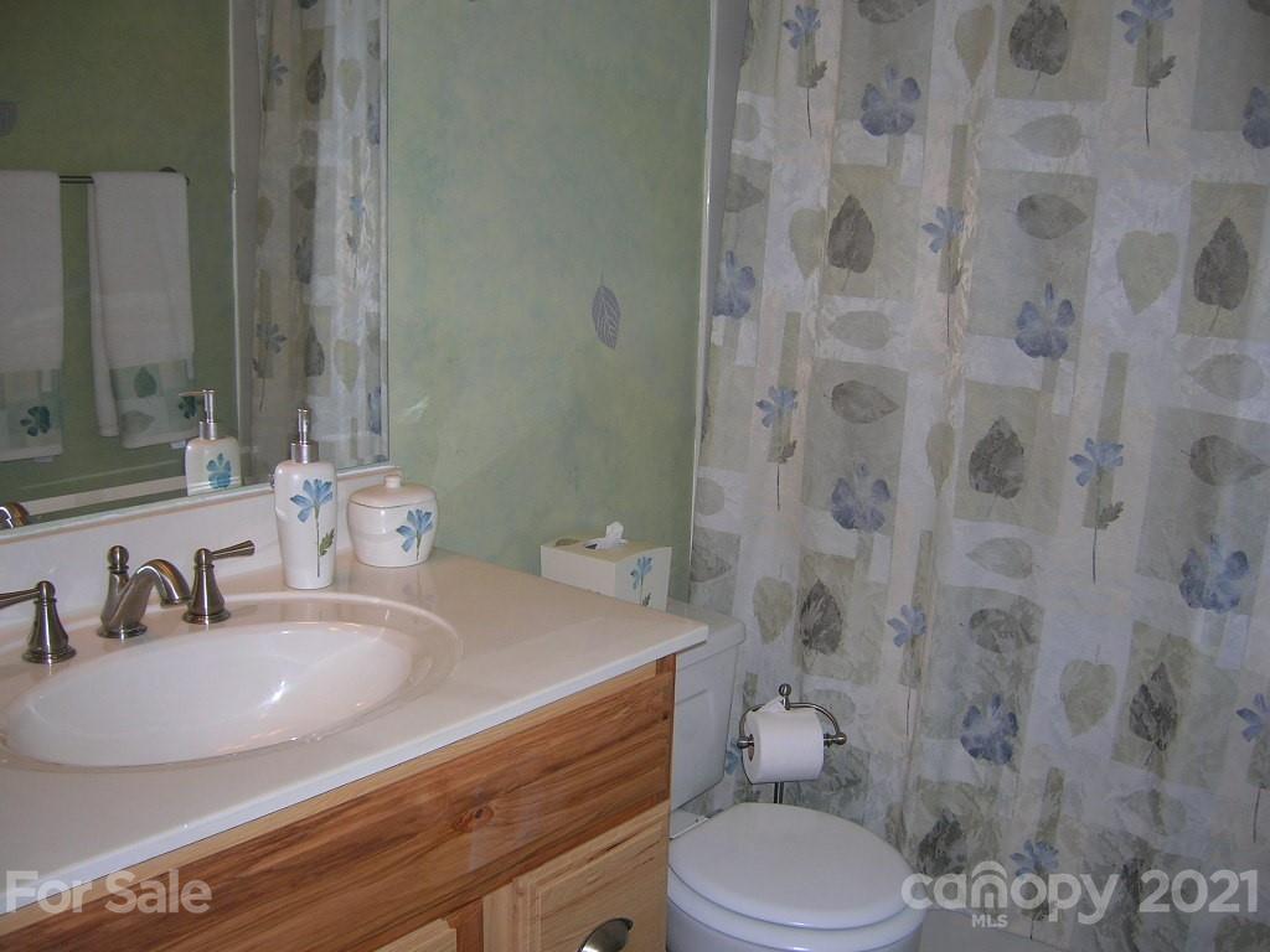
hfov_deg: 54.0
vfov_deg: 41.8
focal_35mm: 34
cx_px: 635
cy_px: 476
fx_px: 1247
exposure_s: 1/60.1
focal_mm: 5.7
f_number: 2.9
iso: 50
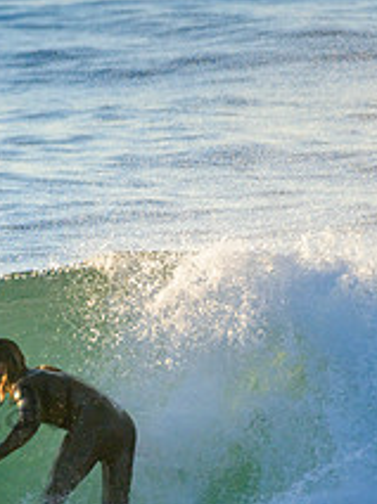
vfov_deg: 1.0
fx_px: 28679
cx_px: -178
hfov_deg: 0.8
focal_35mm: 1969
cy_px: 375
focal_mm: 500
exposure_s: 1/2000
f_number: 5.6
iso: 500
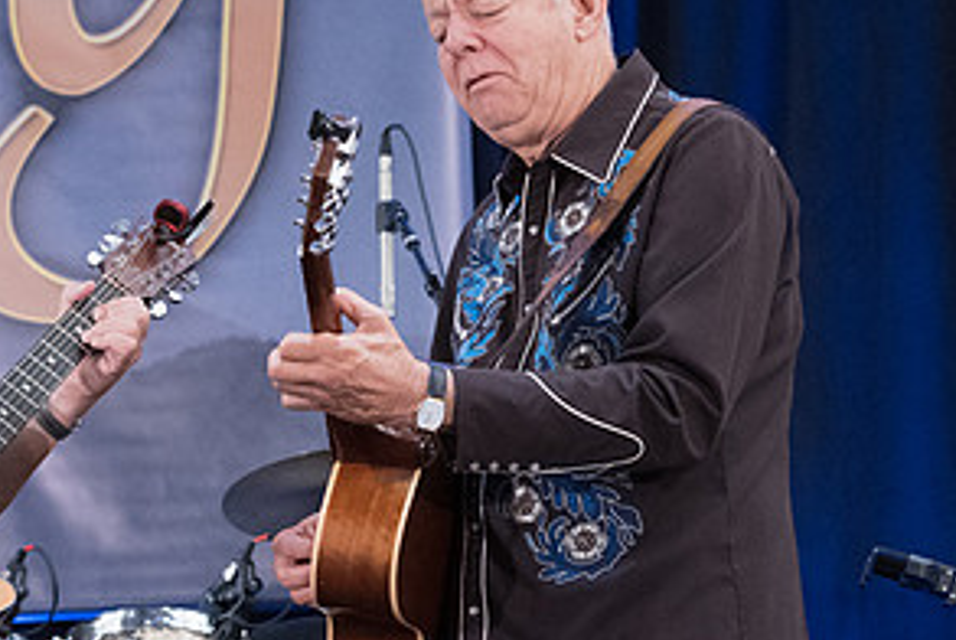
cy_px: 387
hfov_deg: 11.0
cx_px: 206
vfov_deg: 7.4
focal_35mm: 186
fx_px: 4944
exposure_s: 1/250
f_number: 5.6
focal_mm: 94
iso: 12800
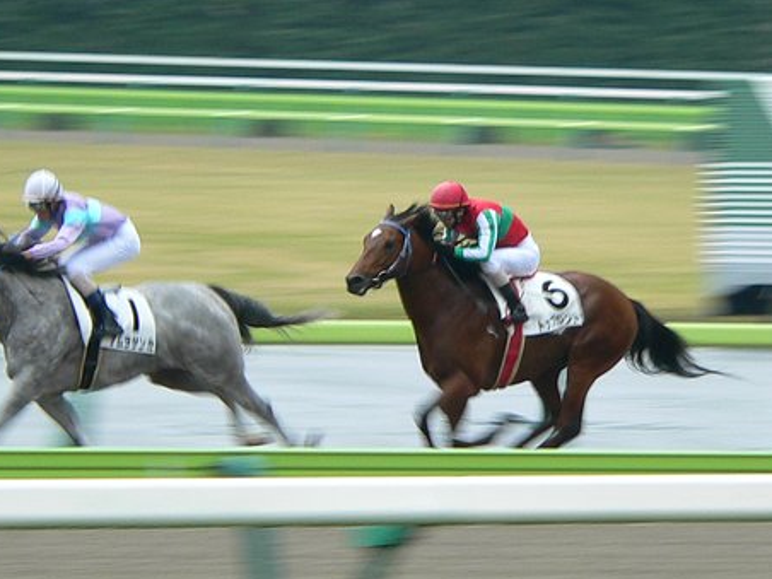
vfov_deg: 3.1
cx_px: 495
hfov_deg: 4.2
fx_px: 10616
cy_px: 234
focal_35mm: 476
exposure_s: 1/50
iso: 80
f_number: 2.8
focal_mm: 35
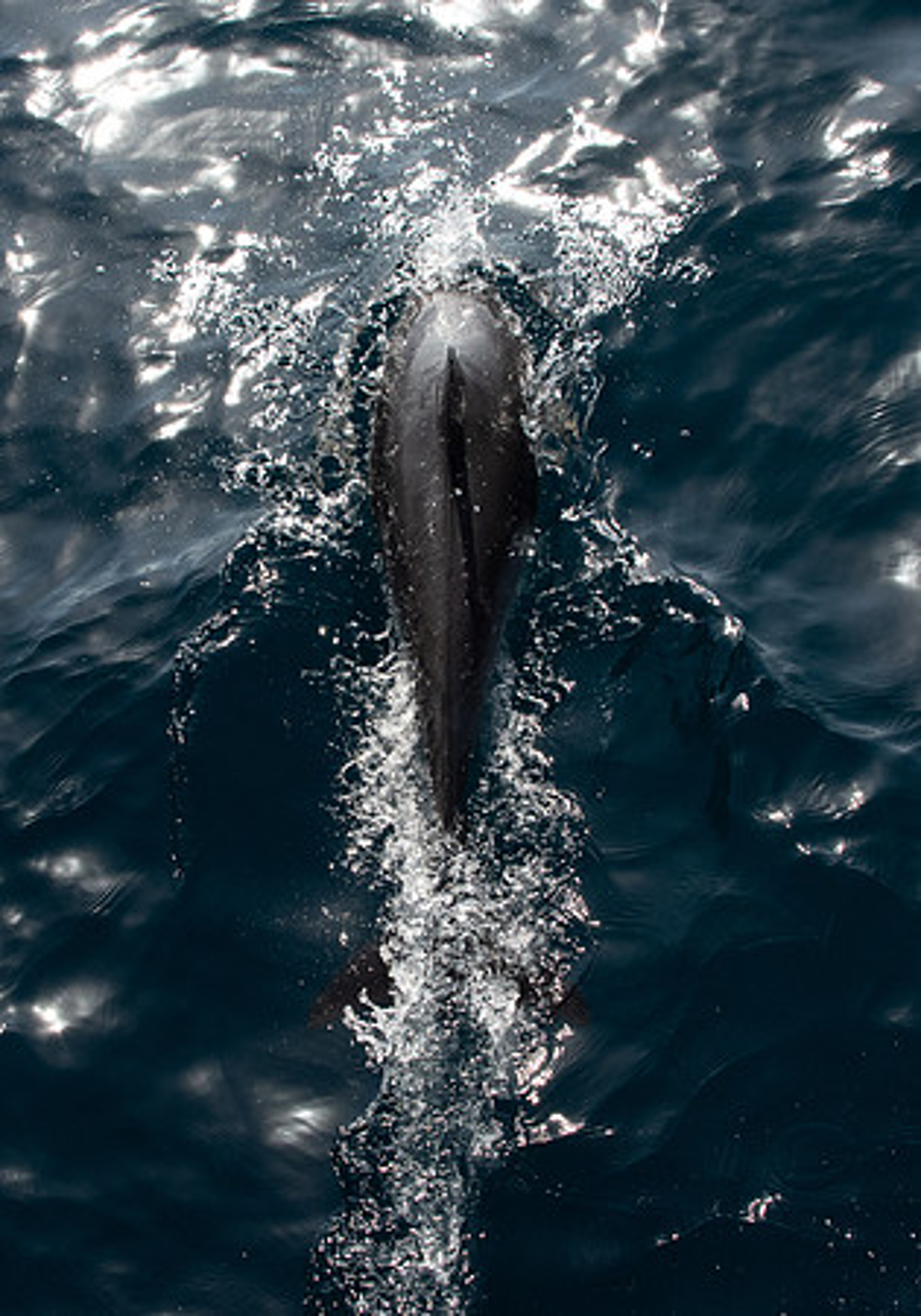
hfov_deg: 24.2
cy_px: 614
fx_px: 2145
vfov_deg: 34.1
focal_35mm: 58
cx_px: 382
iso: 1250
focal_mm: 28
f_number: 9
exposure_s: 1/1600
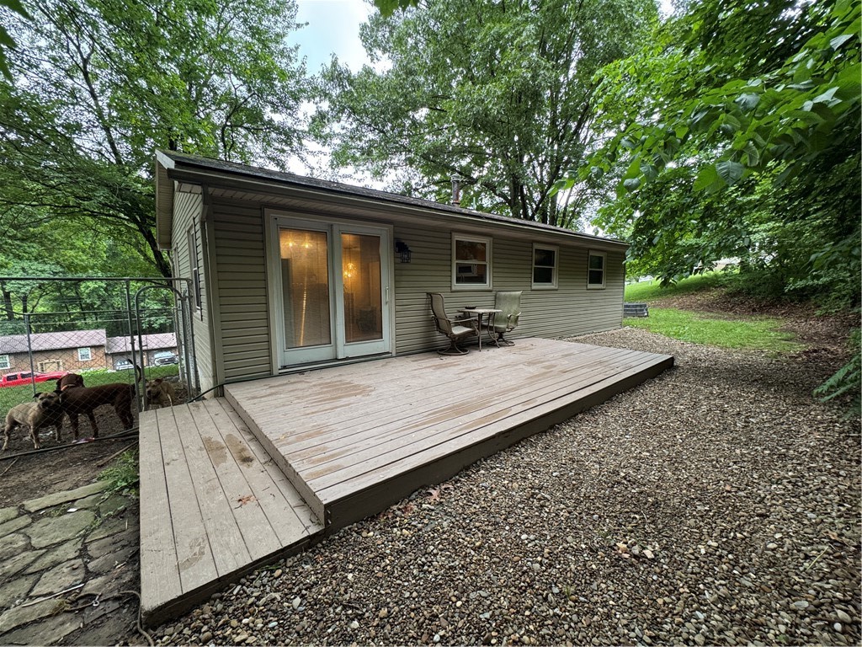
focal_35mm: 14
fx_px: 349
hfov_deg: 102.1
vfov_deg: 85.7
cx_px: 431
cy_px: 324
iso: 160
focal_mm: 2.22
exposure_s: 1/99
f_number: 2.2
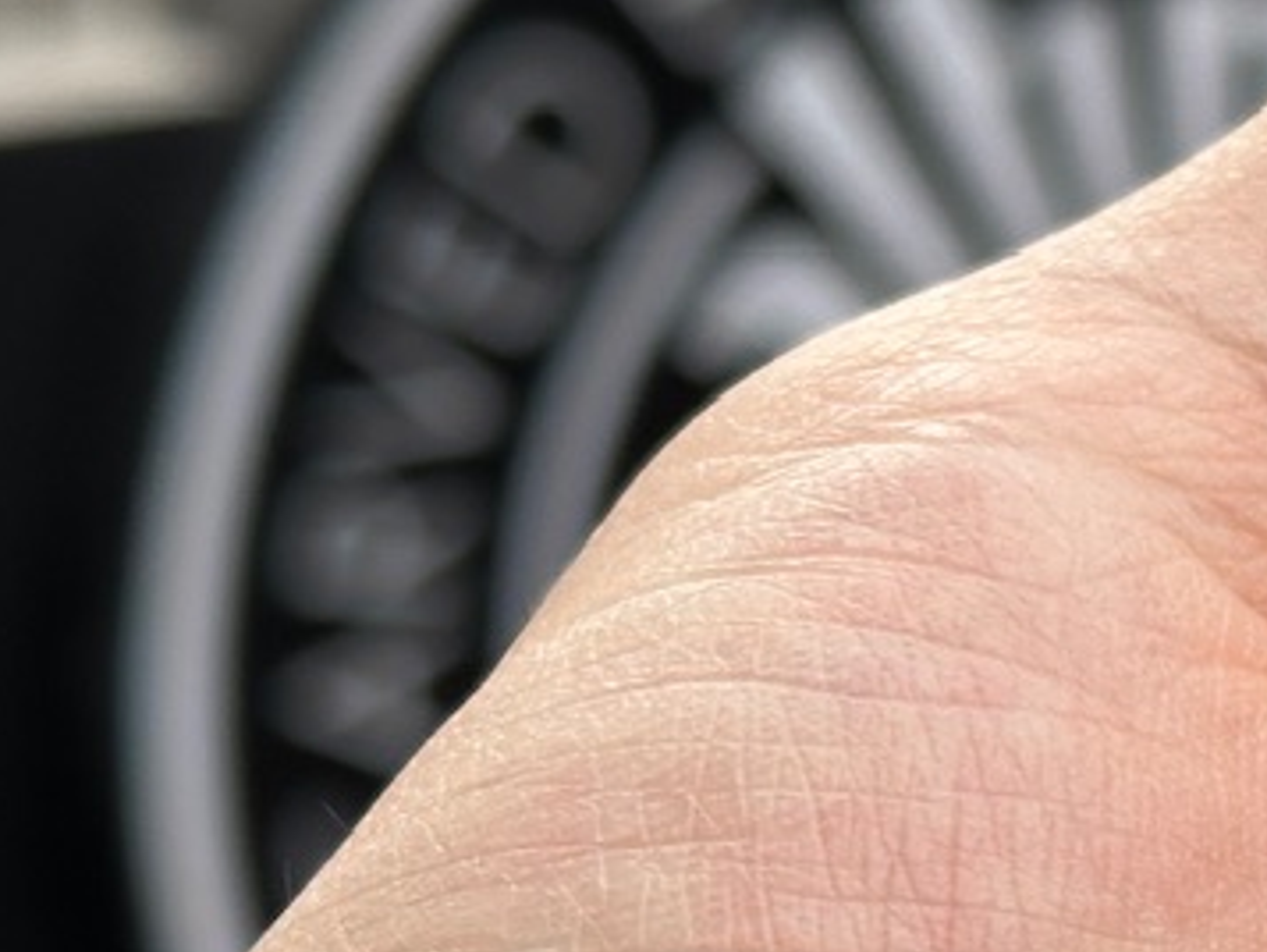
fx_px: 6298
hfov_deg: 11.0
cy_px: 963
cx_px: 1966
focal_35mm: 172
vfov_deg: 8.6
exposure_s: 1/724
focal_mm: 6.86
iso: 64
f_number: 1.78
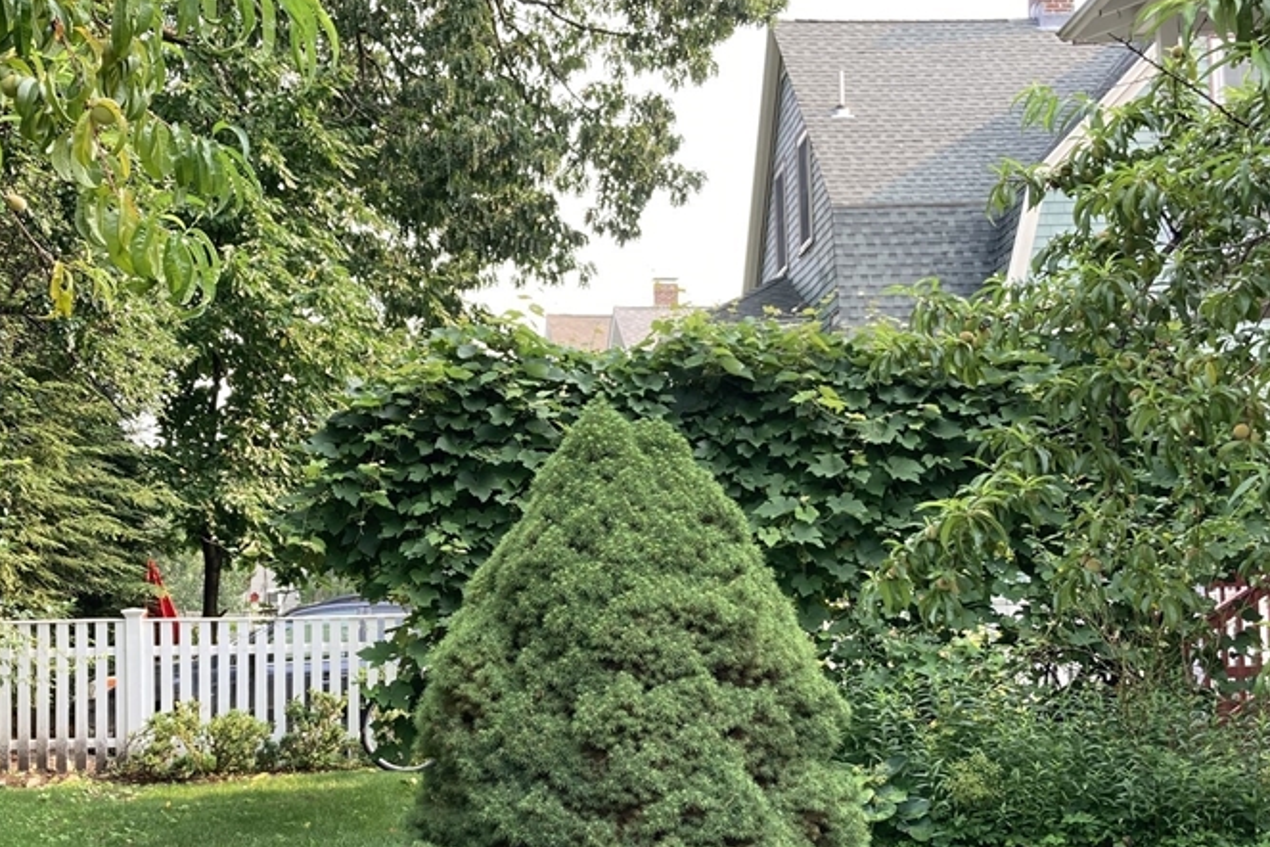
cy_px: 560
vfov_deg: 29.7
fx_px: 1587
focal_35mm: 45
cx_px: 550
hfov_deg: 43.5
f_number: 1.8
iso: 25
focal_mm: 3.99
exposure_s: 1/121
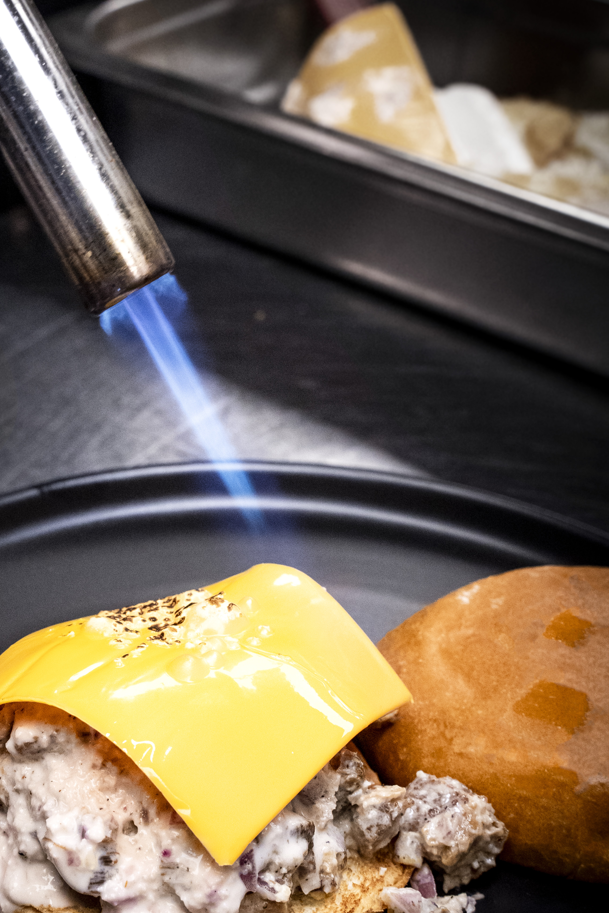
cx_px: 169
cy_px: 510
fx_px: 2106
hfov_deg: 16.4
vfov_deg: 24.5
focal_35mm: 83
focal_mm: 54
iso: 6400
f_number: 9
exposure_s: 1/160
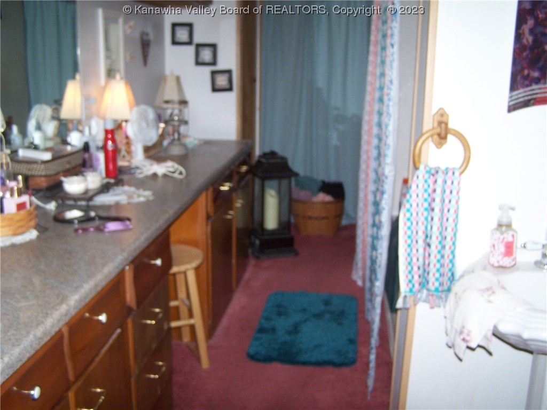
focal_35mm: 38
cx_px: 274
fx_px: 600
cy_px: 205
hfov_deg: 49.0
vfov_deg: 37.7
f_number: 2.8
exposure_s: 1/60
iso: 140
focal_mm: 6.3
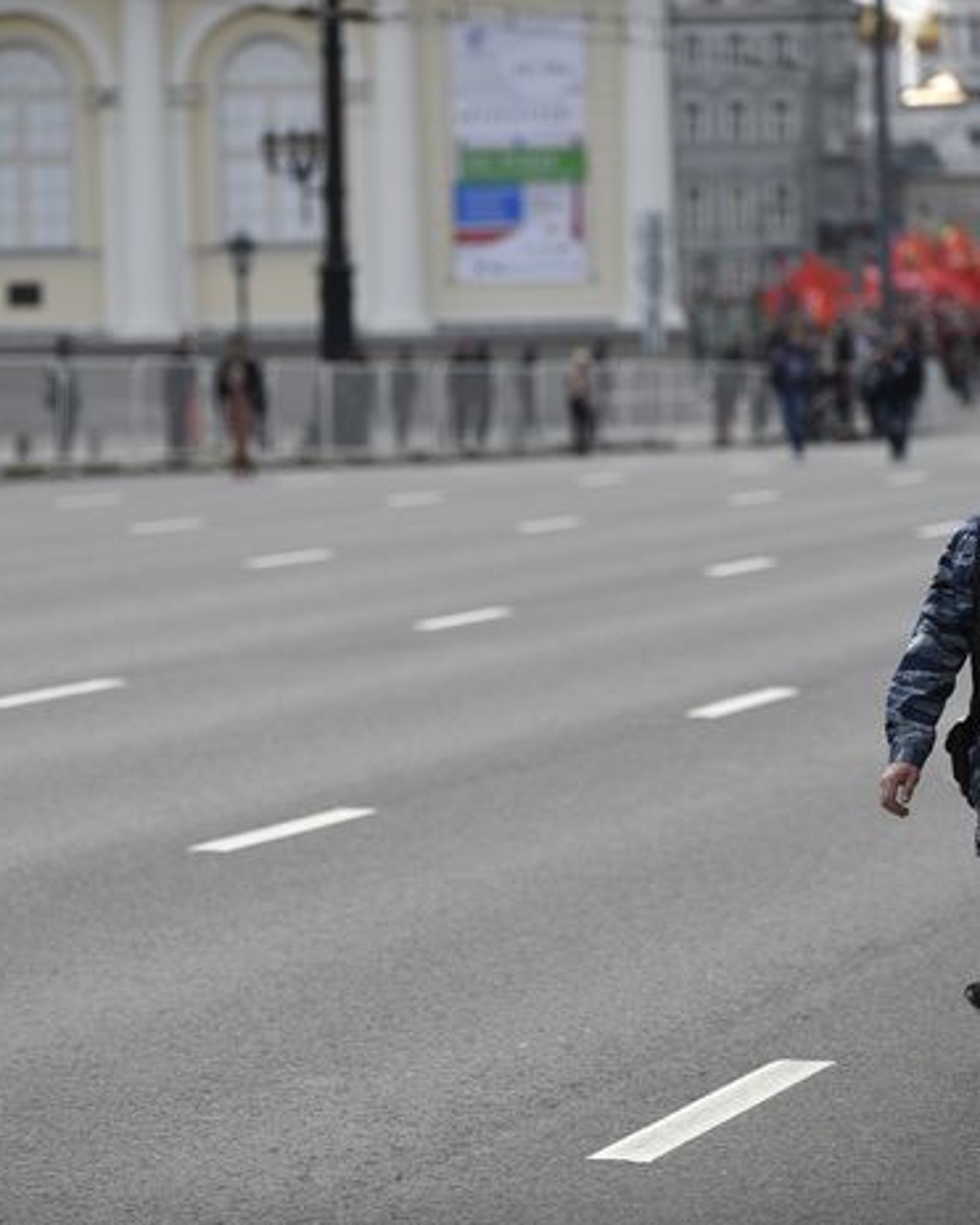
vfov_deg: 10.9
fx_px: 6419
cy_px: 612
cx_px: 468
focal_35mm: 177
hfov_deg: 8.7
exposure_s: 1/640
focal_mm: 125
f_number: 2.8
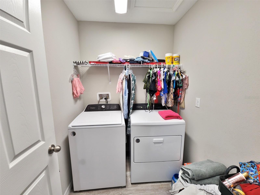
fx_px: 98
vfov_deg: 89.9
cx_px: 130
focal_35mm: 13
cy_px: 98
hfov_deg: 106.2
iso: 64
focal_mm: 2.2
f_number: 2.2
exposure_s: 1/60
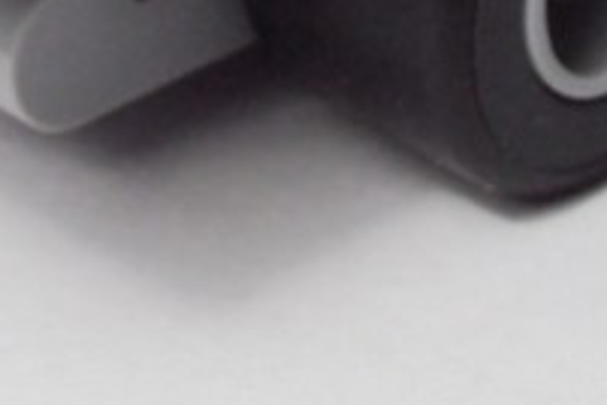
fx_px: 2900
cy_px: -391
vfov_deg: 7.7
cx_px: 311
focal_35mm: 172
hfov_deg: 11.9
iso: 80
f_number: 3.9
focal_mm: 6.61
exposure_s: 1/80
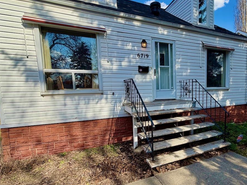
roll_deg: +1.9
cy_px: 105
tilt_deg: -4.9
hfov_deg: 80.0
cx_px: 156
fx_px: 143
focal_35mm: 20
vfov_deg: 65.7
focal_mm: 2.22
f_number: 2.2
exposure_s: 1/726
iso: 40
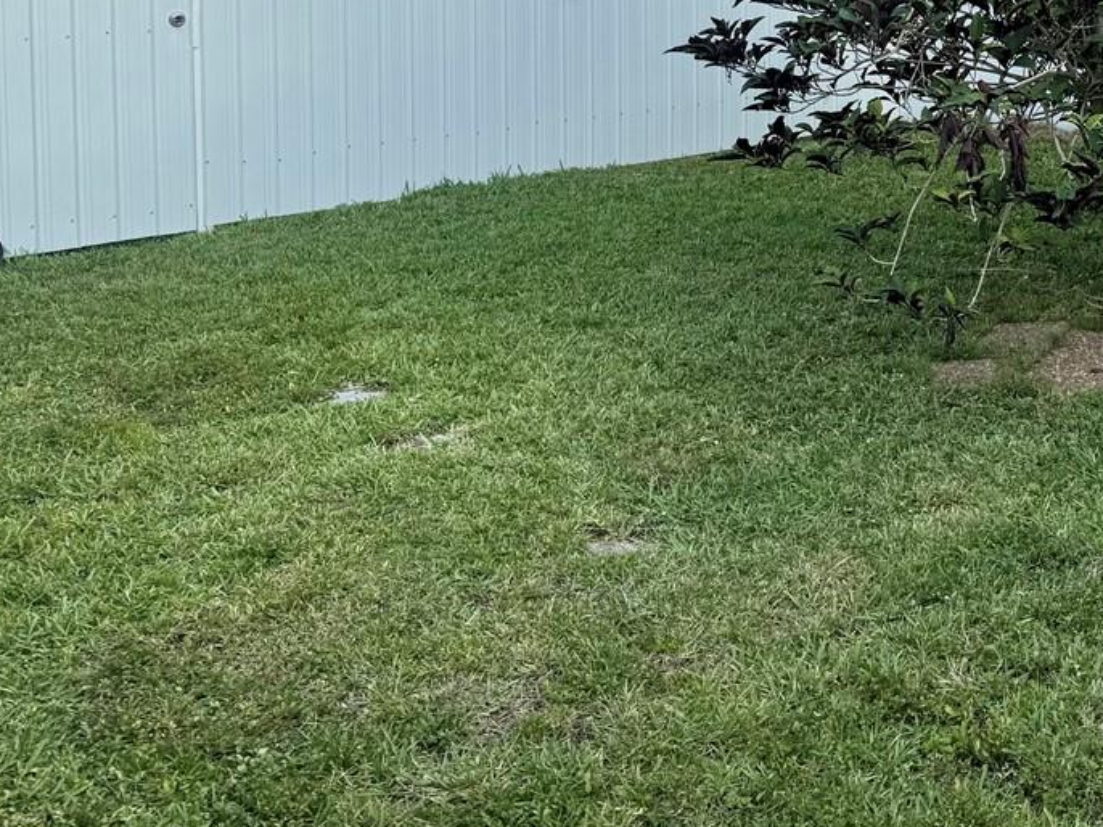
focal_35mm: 56
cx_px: 1058
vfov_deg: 24.3
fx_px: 1784
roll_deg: +0.6
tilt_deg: -1.0
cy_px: -95
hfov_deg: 32.1
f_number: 1.78
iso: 80
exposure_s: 1/858
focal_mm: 6.76
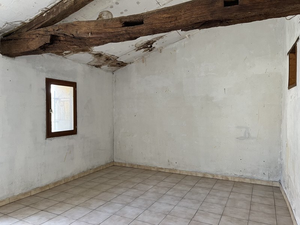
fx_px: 225
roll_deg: +0.1
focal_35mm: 26
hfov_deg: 67.3
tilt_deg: -1.3
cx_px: 150
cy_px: 112
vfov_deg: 53.1
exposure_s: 1/76
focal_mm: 5.1
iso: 125
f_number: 1.6
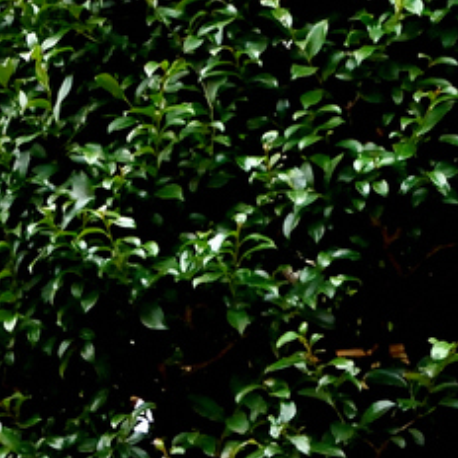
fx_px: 3503
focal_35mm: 234
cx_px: 65
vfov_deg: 7.4
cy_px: 582
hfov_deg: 7.5
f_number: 8
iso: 1600
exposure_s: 1/320
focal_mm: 32
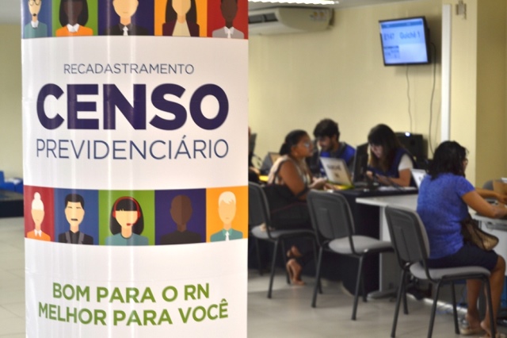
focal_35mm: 82
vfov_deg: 16.5
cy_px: 169
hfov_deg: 24.6
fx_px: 1161
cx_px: 254
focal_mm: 55
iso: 100
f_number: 5.6
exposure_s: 1/10
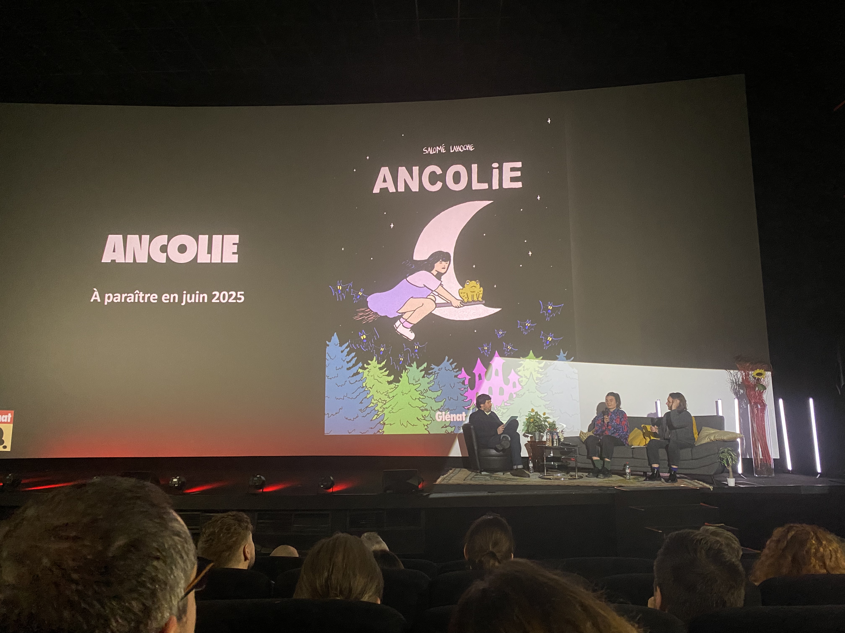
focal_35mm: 26
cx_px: 422
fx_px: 635
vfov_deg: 53.1
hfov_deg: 67.3
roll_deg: -0.2
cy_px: 316
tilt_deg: +10.3
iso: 400
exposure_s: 1/40
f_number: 1.8
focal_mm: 4.25
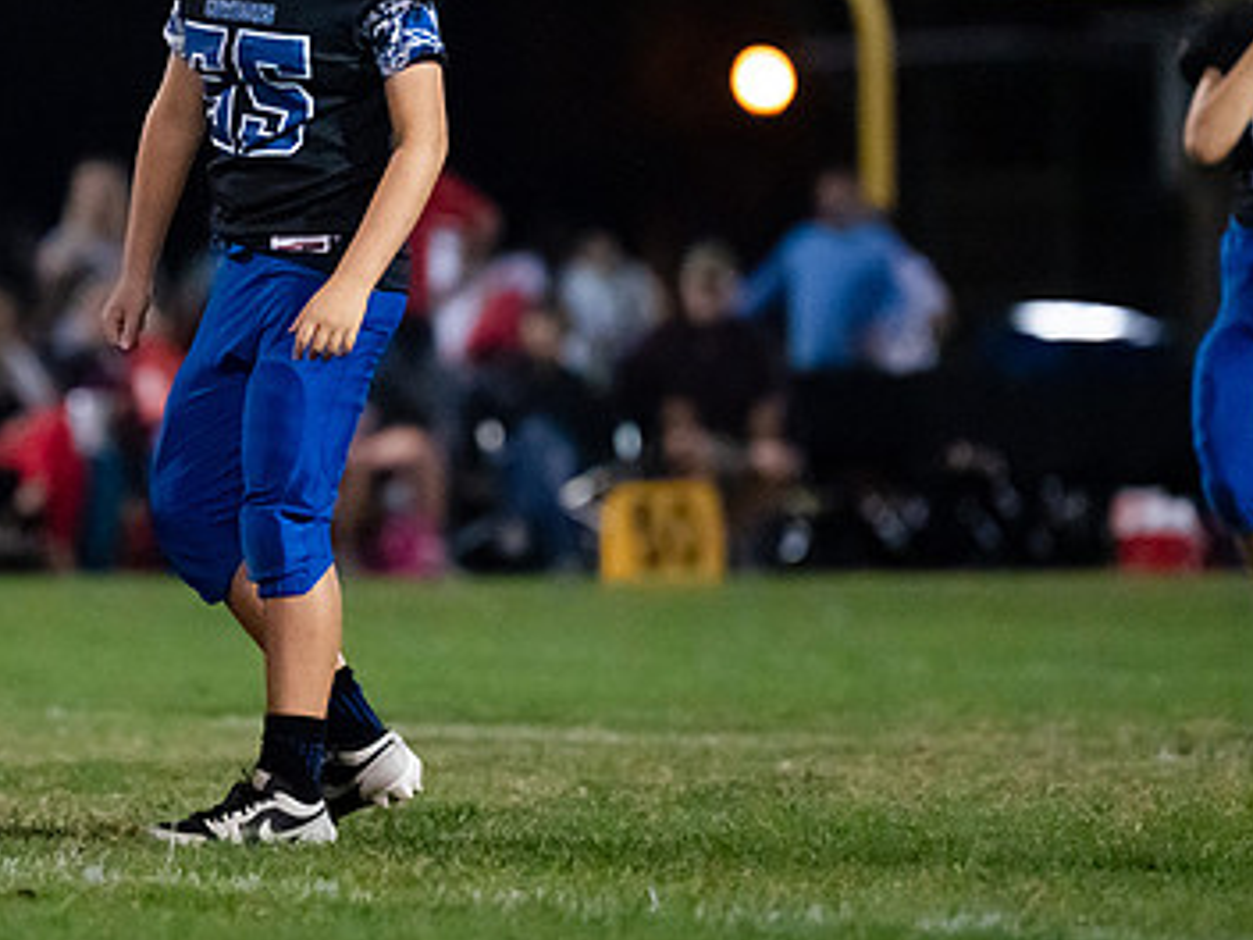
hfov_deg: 4.3
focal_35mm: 461
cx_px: 261
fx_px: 16687
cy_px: 255
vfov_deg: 3.2
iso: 6400
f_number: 2.8
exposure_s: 1/1000
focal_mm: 200
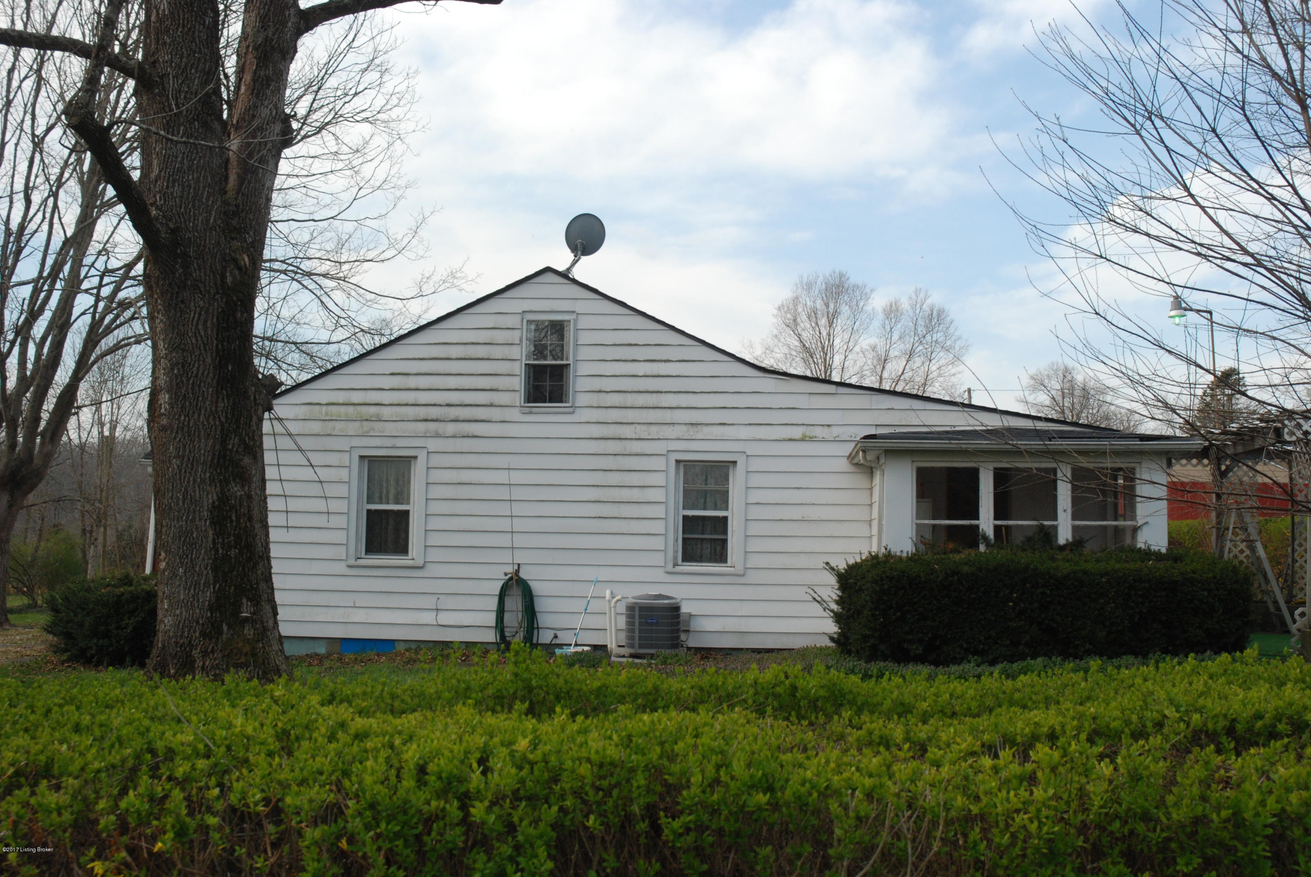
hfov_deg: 51.2
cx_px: 656
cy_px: 438
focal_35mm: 38
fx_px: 1367
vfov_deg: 35.6
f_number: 9
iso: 400
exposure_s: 1/320
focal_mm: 25
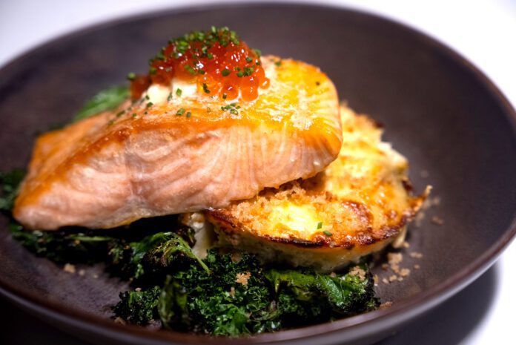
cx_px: 258
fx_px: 970
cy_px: 172
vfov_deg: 20.2
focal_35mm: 68
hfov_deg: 29.8
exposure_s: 1/200
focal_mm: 67.6
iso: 1600
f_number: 4
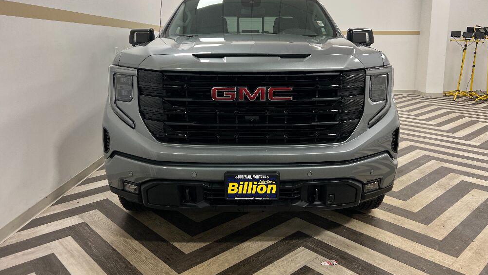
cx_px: 249
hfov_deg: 66.0
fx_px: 375
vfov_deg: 40.0
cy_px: 105
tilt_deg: -9.7
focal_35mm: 29
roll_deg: -0.5
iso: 100
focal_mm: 5.7
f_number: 1.5
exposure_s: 1/120
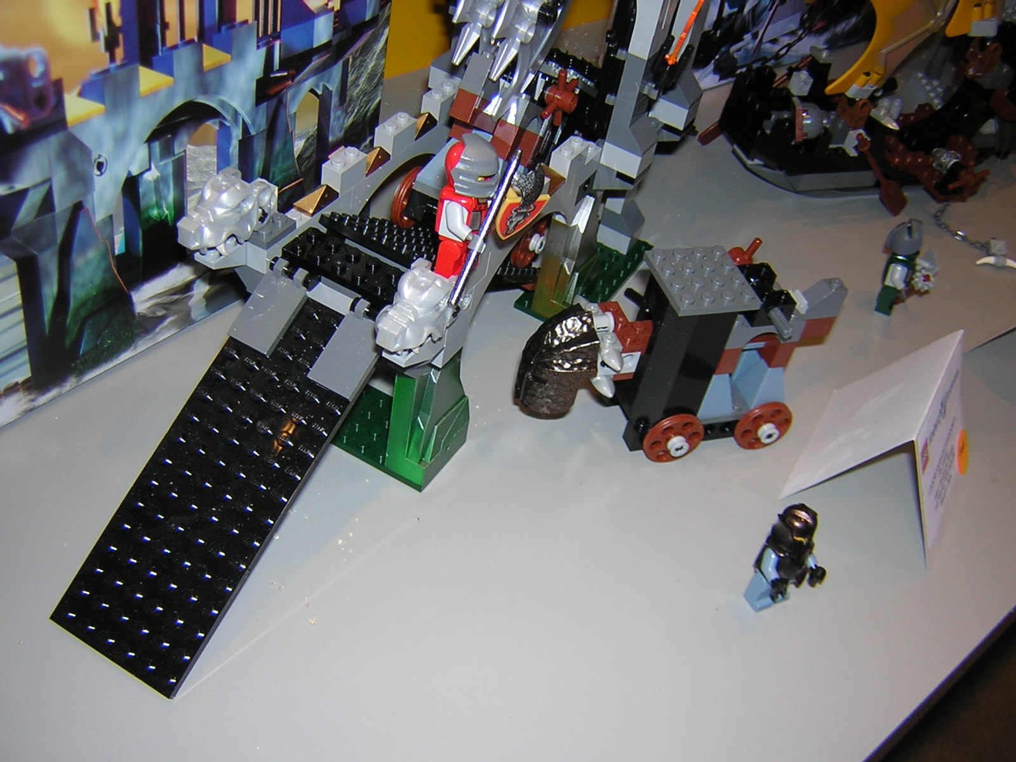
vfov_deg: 39.7
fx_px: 1057
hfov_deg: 51.4
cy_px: 381
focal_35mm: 36
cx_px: 508
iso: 100
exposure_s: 1/60.1
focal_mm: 4.7
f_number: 2.6
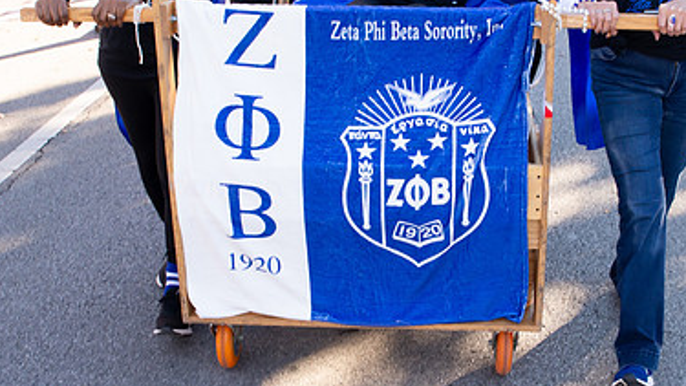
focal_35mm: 57
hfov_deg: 36.5
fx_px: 1037
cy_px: 224
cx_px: 413
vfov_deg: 21.1
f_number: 7.1
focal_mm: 24
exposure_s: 1/200
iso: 800
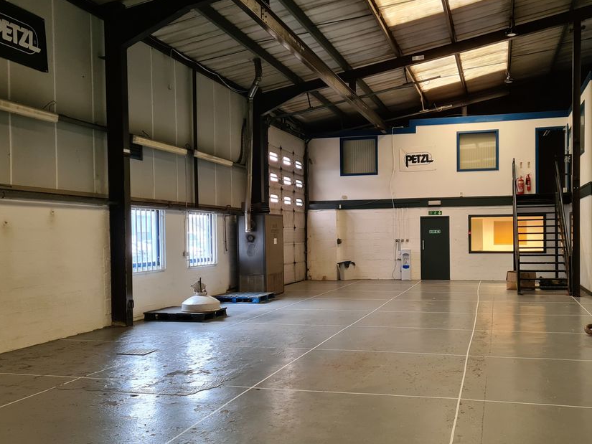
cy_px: 250
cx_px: 336
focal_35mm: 35
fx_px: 599
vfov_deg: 40.6
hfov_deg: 52.5
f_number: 1.8
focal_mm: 5.4
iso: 200
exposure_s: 1/50
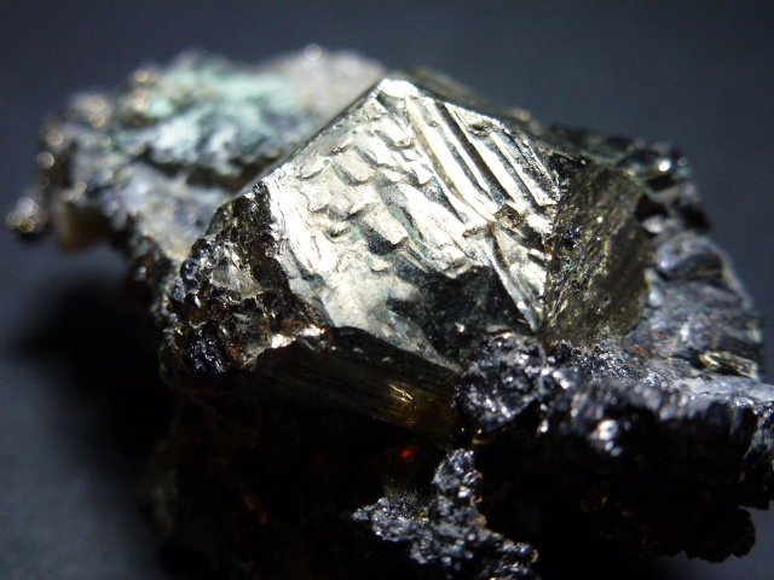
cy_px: 290
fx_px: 1096
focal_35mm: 49
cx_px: 387
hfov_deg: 38.9
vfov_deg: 29.7
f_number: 4.1
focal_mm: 8.7
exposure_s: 1/80
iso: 320
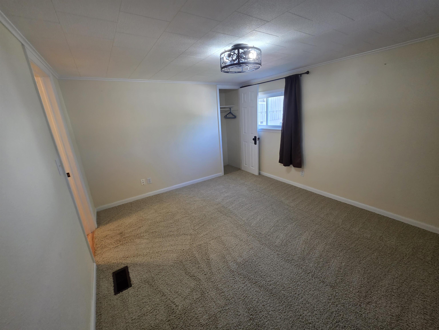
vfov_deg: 89.9
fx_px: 165
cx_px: 220
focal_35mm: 13
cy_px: 165
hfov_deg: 106.2
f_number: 1.9
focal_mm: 2.2
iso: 200
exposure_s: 1/60
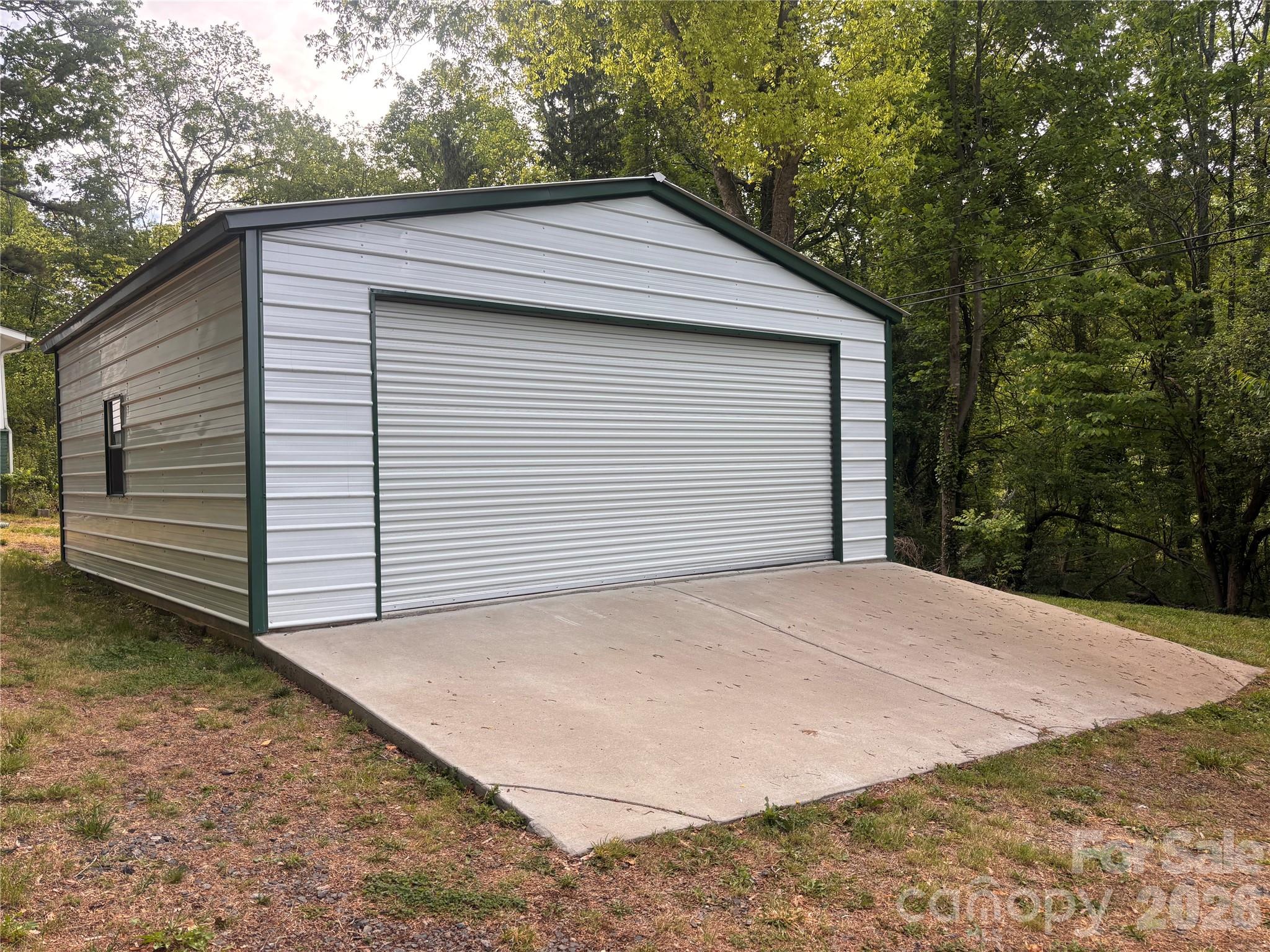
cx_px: 635
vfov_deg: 53.1
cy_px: 476
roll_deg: +1.1
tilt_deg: -0.1
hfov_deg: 67.3
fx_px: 954
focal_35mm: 26
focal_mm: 5.96
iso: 50
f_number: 1.6
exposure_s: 1/662
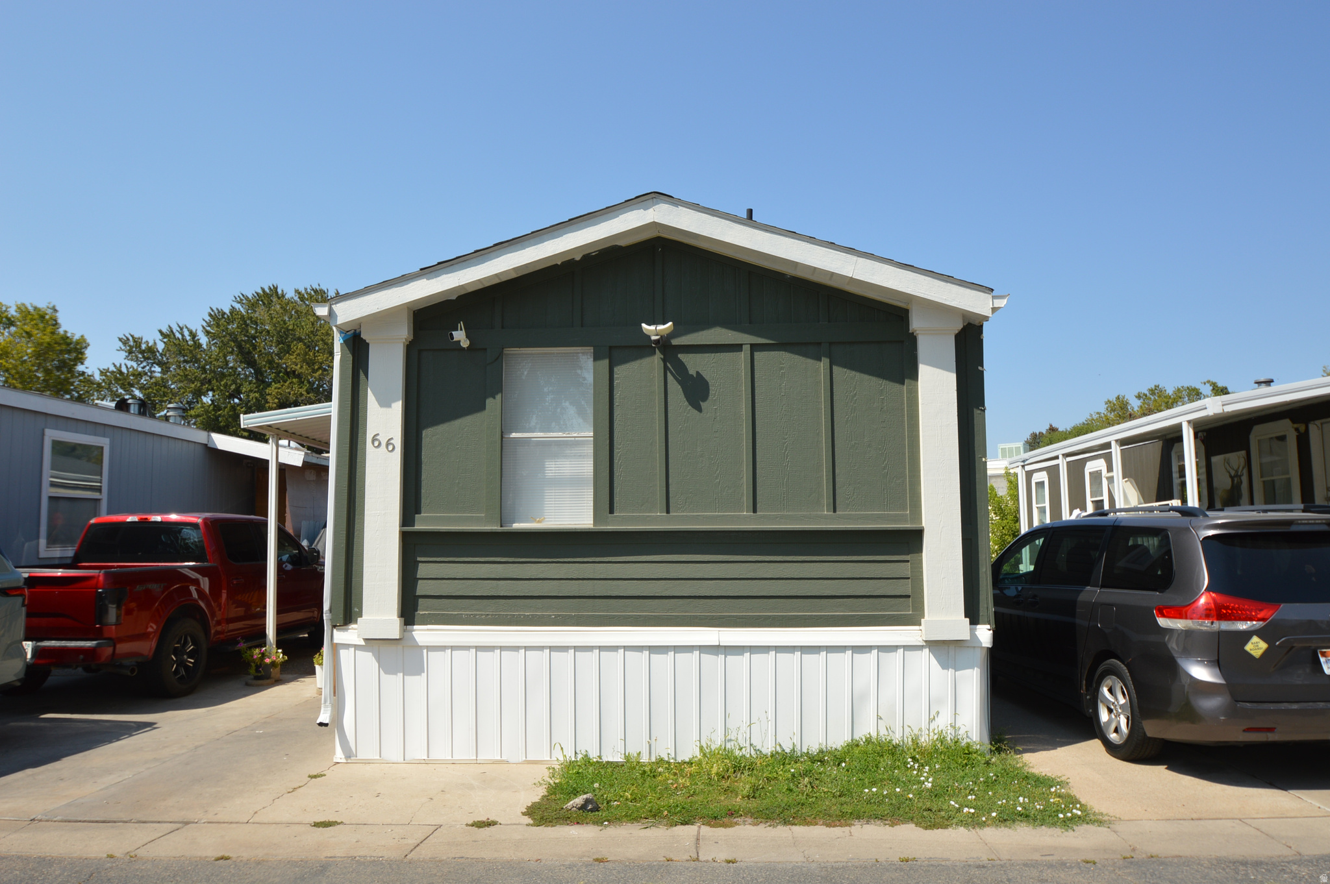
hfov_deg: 73.8
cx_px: 665
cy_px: 442
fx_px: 886
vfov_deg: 53.1
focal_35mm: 24
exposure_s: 1/200
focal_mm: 16
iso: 100
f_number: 9
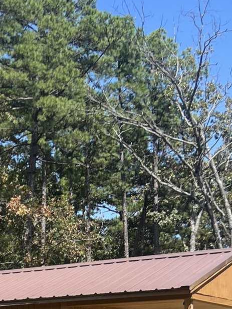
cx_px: -56
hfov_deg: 14.7
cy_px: 384
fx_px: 867
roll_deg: +0.2
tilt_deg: +1.1
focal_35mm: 97
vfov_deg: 19.0
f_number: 1.5
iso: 50
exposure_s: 1/1972
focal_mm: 5.7
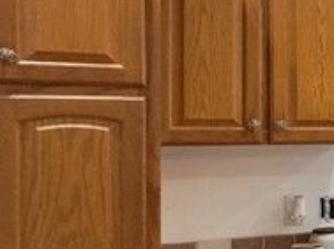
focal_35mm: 76
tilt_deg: +0.5
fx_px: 732
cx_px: 657
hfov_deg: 18.1
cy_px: 144
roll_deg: -1.8
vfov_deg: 19.3
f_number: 2.2
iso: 125
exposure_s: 1/120
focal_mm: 2.22
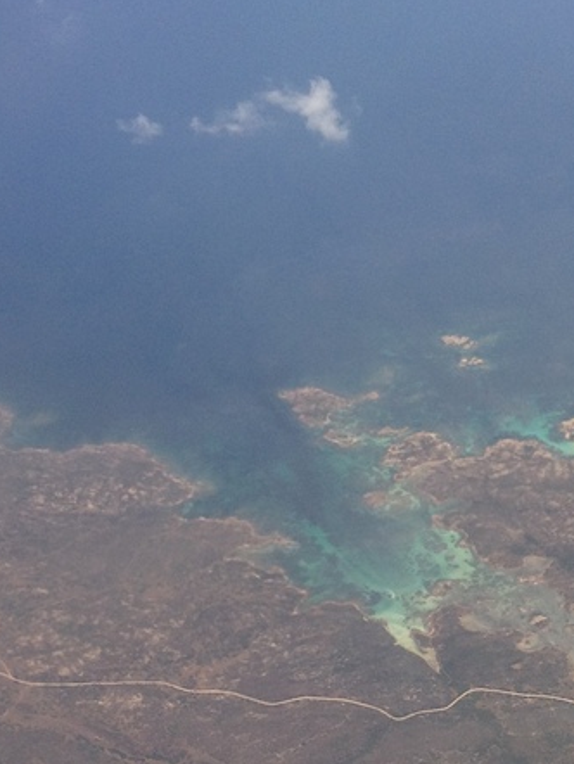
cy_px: 501
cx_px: 603
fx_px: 2098
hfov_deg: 15.2
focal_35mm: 95
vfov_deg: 20.6
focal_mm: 4.28
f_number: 2.4
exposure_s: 1/890
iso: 50
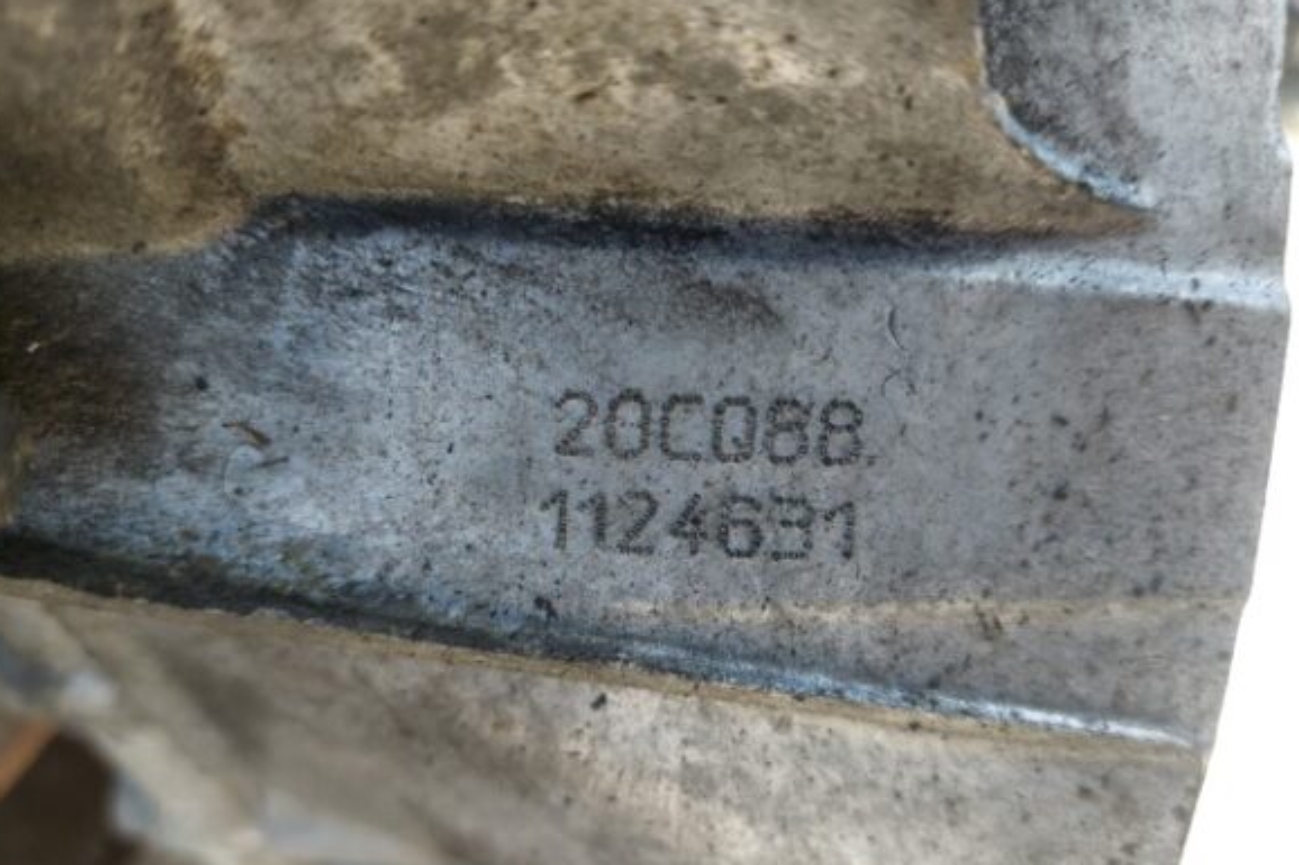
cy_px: 458
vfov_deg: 47.9
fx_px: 974
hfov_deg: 67.4
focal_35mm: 27
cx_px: 661
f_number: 1.8
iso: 40
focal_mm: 5.23
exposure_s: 1/205
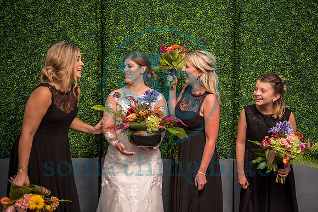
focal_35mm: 44
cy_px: 106
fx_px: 388
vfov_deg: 30.5
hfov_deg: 44.5
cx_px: 163
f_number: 2.8
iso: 200
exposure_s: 1/1600
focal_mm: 42
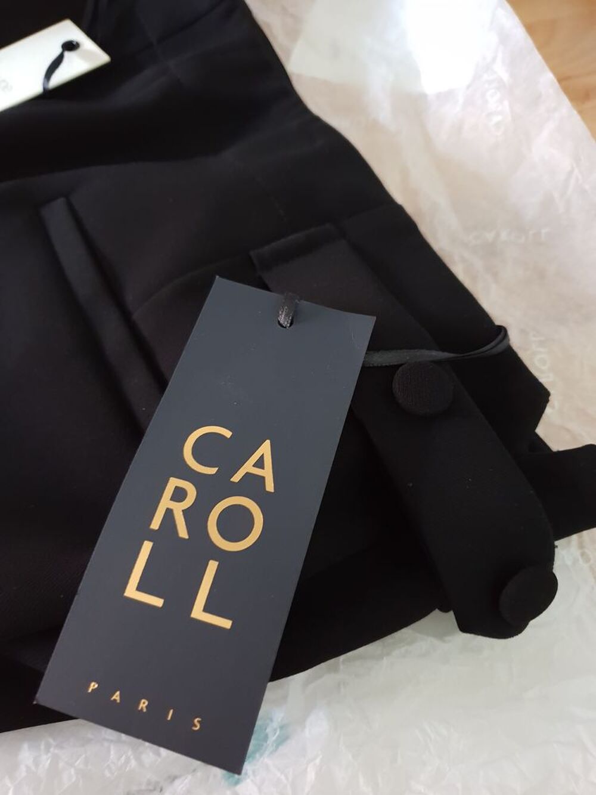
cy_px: 398
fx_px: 597
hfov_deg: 53.1
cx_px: 298
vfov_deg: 67.3
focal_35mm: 26
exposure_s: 1/11
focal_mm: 4.3
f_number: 1.5
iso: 320
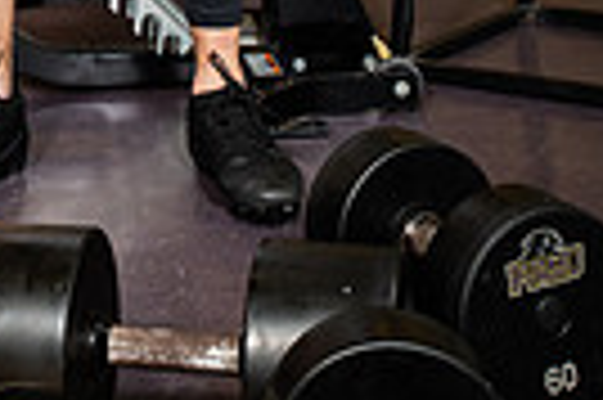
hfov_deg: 17.6
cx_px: 32
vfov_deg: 10.4
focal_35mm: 114
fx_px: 1907
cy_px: -548
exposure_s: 1/250
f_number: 5.6
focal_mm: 34
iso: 500
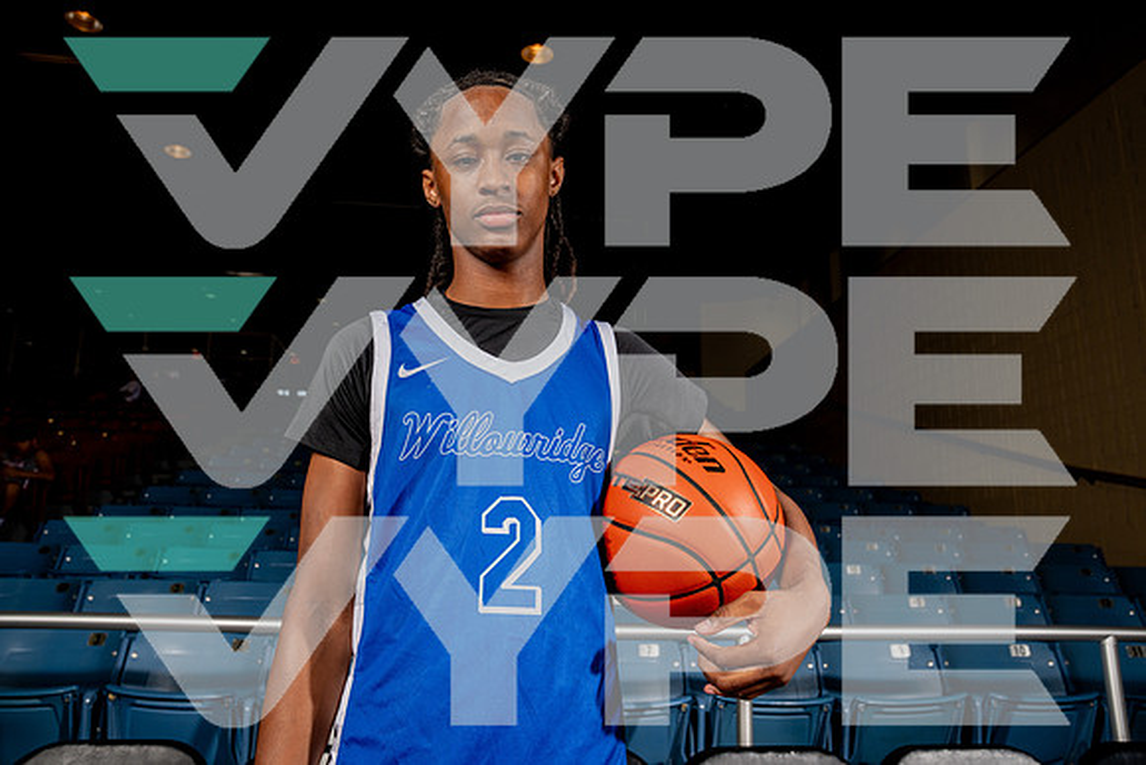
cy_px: 382
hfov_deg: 65.5
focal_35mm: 28
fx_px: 892
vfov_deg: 46.4
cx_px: 573
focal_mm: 28
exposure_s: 1/125
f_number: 7.1
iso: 160
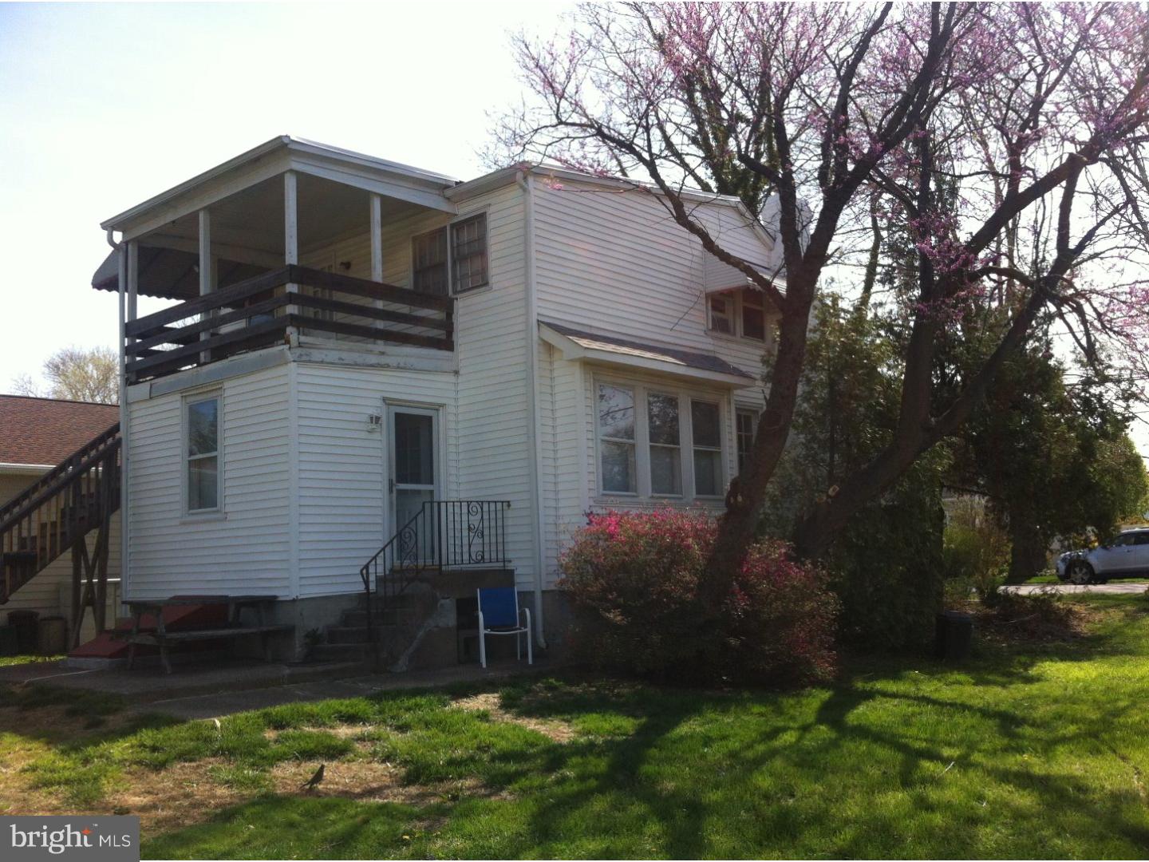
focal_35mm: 35
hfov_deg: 52.6
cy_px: 431
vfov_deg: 40.7
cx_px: 574
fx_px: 1162
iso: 80
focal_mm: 3.85
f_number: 2.8
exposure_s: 1/736
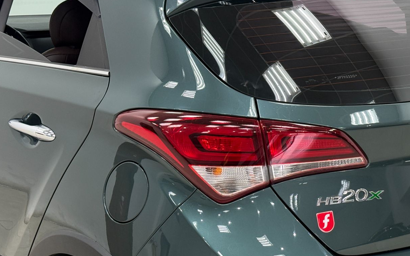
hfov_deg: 25.7
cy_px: 183
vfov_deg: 16.3
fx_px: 894
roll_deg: -1.5
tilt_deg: -16.3
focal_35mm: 80
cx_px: 276
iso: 250
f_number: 1.78
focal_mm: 6.76
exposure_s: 1/120
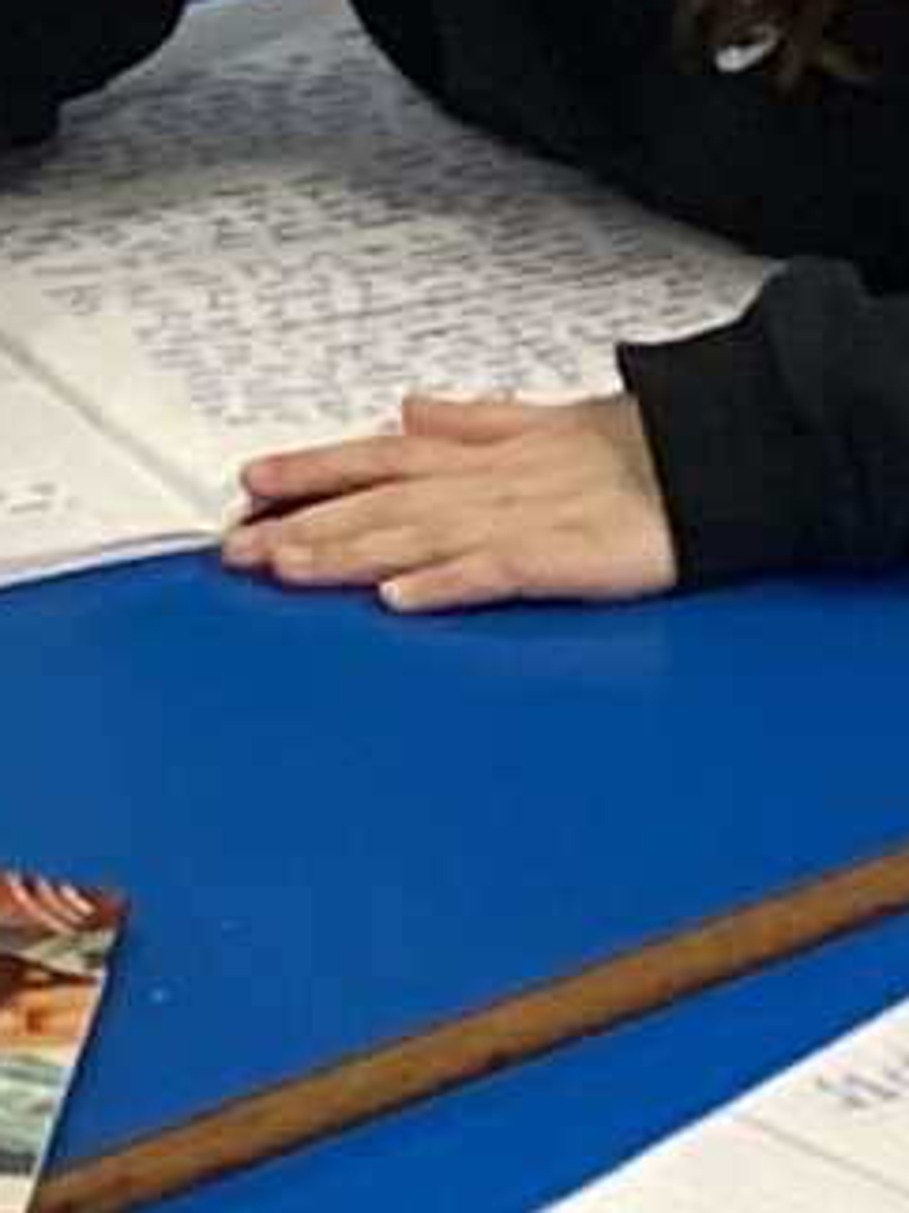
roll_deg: +0.2
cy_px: -766
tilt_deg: -18.1
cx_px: -19
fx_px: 8619
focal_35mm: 246
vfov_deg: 7.9
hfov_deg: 6.0
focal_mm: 3.3
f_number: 2.4
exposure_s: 1/50
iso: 160
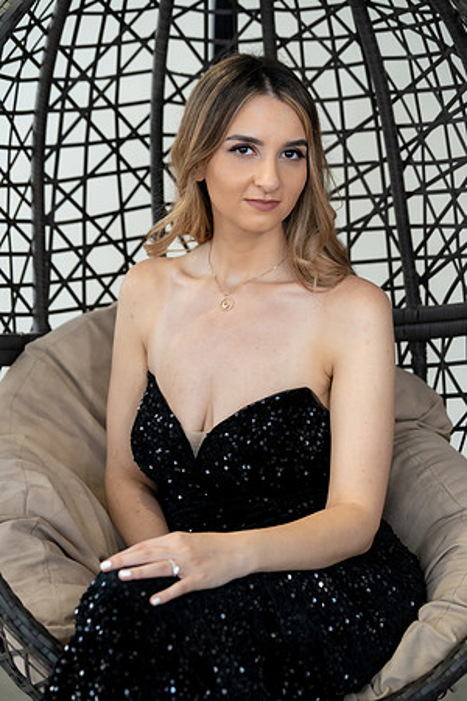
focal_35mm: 98
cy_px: 350
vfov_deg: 20.8
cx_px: 234
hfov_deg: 14.0
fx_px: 1907
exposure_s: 1/400
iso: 2500
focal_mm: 98
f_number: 3.5
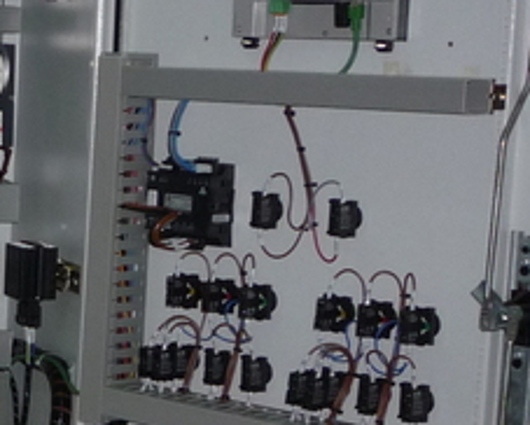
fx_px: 2025
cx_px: -404
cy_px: 320
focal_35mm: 129
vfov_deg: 11.9
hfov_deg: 13.5
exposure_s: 1/30
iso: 125
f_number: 3.3
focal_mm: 5.2
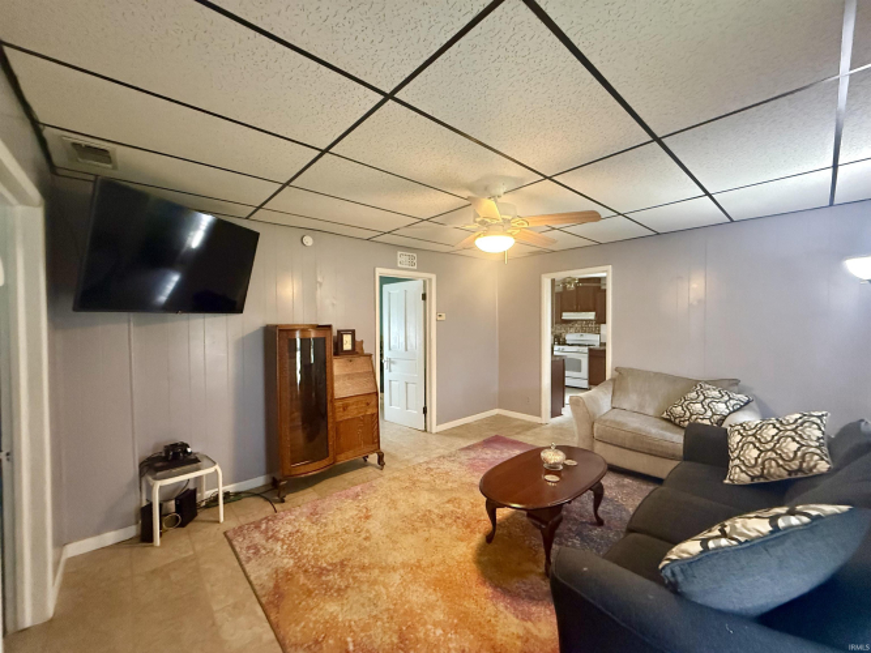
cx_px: 436
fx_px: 352
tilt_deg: +1.5
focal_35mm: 14
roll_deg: +0.1
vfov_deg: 85.7
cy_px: 326
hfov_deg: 102.1
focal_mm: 2.22
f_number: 2.2
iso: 800
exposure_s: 1/60
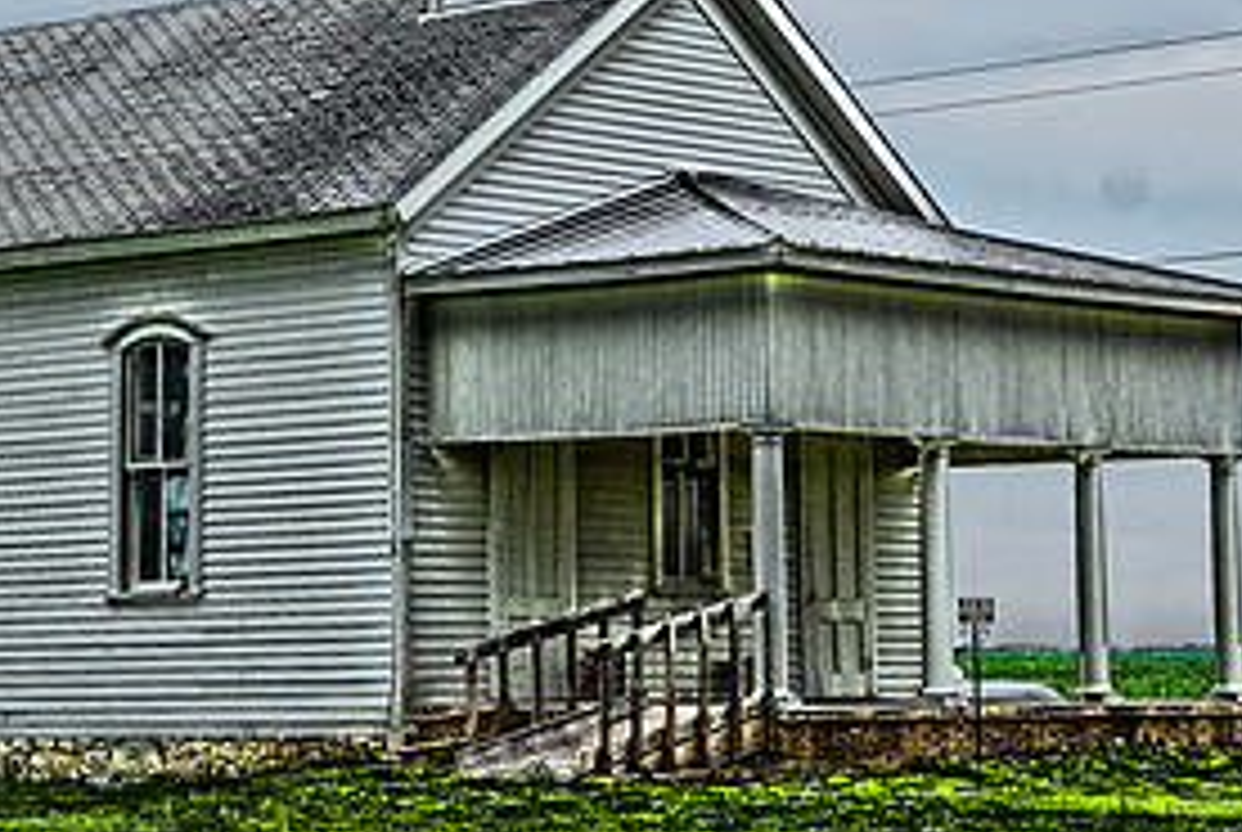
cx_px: 418
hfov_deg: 16.2
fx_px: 4354
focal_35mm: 126
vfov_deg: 10.9
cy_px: 175
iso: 200
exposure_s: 1/200
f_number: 7.1
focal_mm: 40
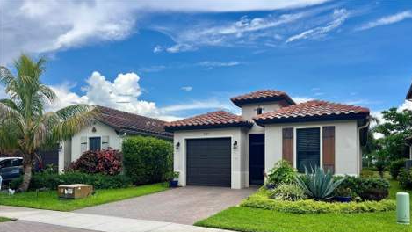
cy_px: 157
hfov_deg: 66.1
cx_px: 207
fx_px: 317
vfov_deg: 39.7
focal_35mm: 29
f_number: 1.5
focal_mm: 5.7
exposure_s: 1/1972
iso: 50
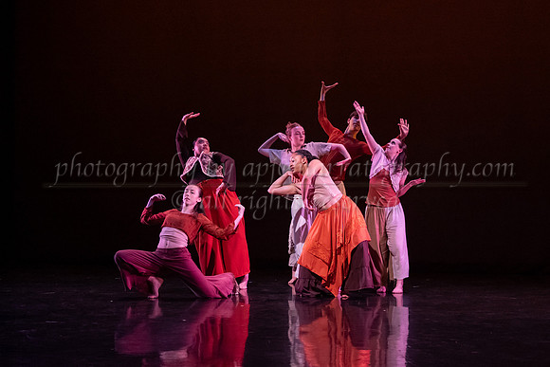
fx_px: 1504
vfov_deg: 13.9
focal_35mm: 98
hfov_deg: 20.7
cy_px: 204
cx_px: 316
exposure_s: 1/400
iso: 4000
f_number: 4
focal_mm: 75
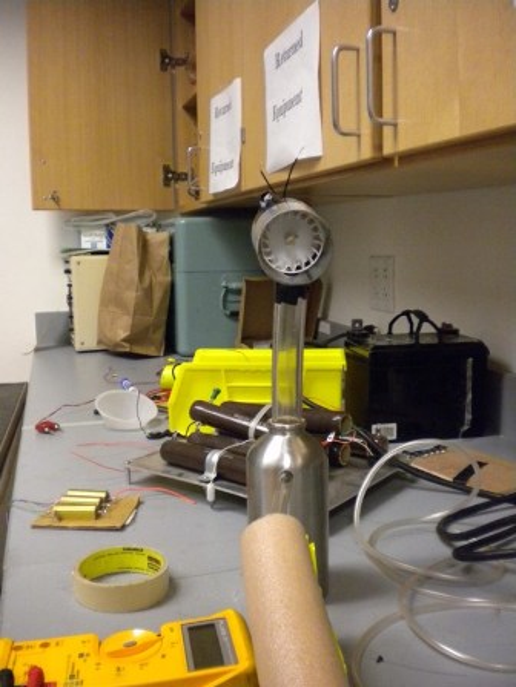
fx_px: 696
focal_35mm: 35
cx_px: 258
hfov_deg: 40.7
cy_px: 344
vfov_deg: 52.6
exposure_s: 1/66.1
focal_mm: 6.3
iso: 436
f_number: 3.1
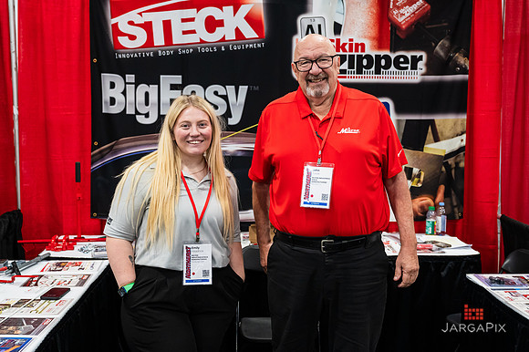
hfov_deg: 42.2
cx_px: 265
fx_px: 686
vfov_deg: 28.8
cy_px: 167
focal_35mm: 47
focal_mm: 43
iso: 3200
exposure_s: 1/200
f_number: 4
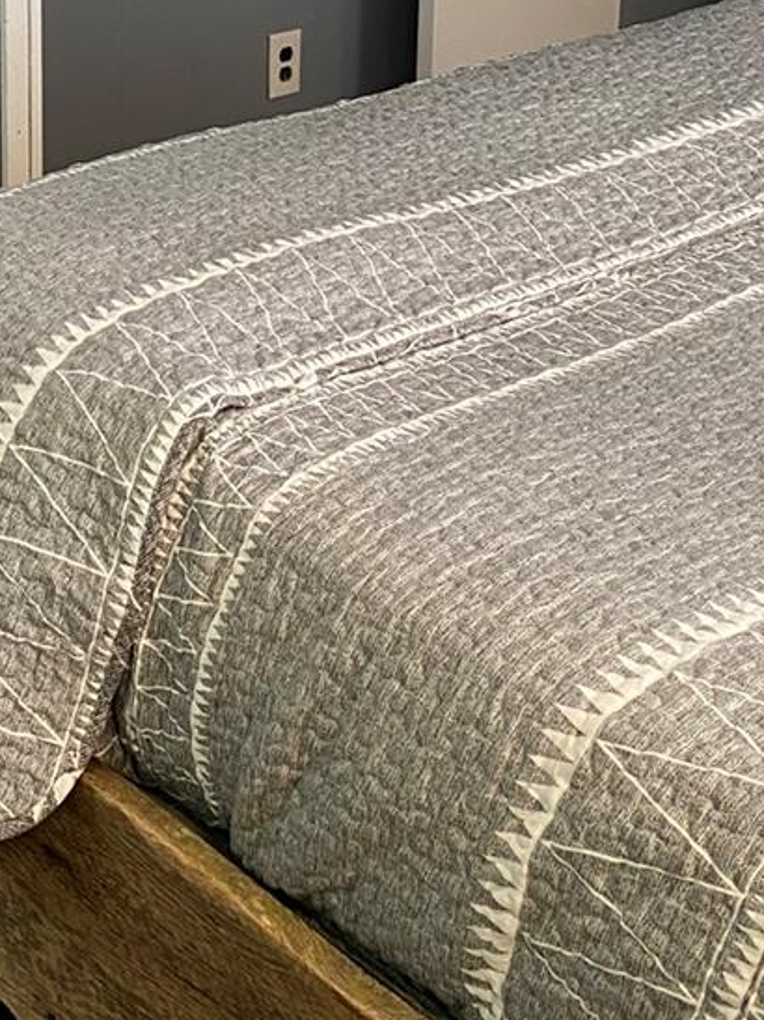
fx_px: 2149
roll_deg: +0.3
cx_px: 4
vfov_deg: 24.9
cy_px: -99
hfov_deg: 19.6
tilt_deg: -12.8
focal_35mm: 73
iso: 125
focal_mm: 4.25
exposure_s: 1/51
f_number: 1.8
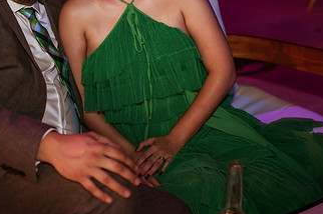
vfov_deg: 21.3
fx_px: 565
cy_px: 48
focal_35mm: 63
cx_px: 122
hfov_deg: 31.8
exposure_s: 1/100
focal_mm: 35
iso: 1600
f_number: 1.8
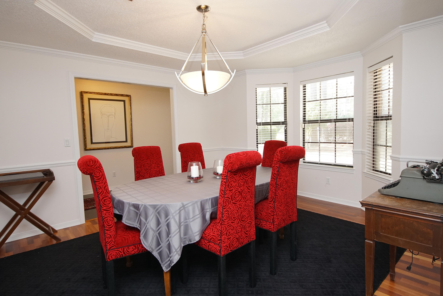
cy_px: 148
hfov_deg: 90.0
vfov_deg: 67.4
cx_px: 222
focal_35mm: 18
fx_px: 222
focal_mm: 12
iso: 1250
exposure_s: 1/160
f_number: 4.5
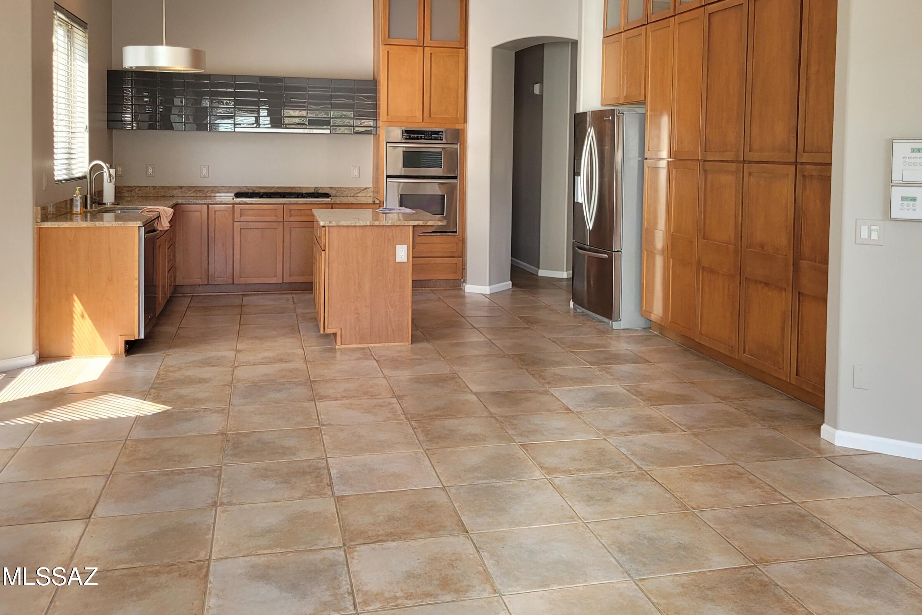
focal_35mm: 34
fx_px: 871
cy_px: 182
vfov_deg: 38.2
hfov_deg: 55.7
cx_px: 500
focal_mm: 5.4
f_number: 1.8
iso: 125
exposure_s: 1/120
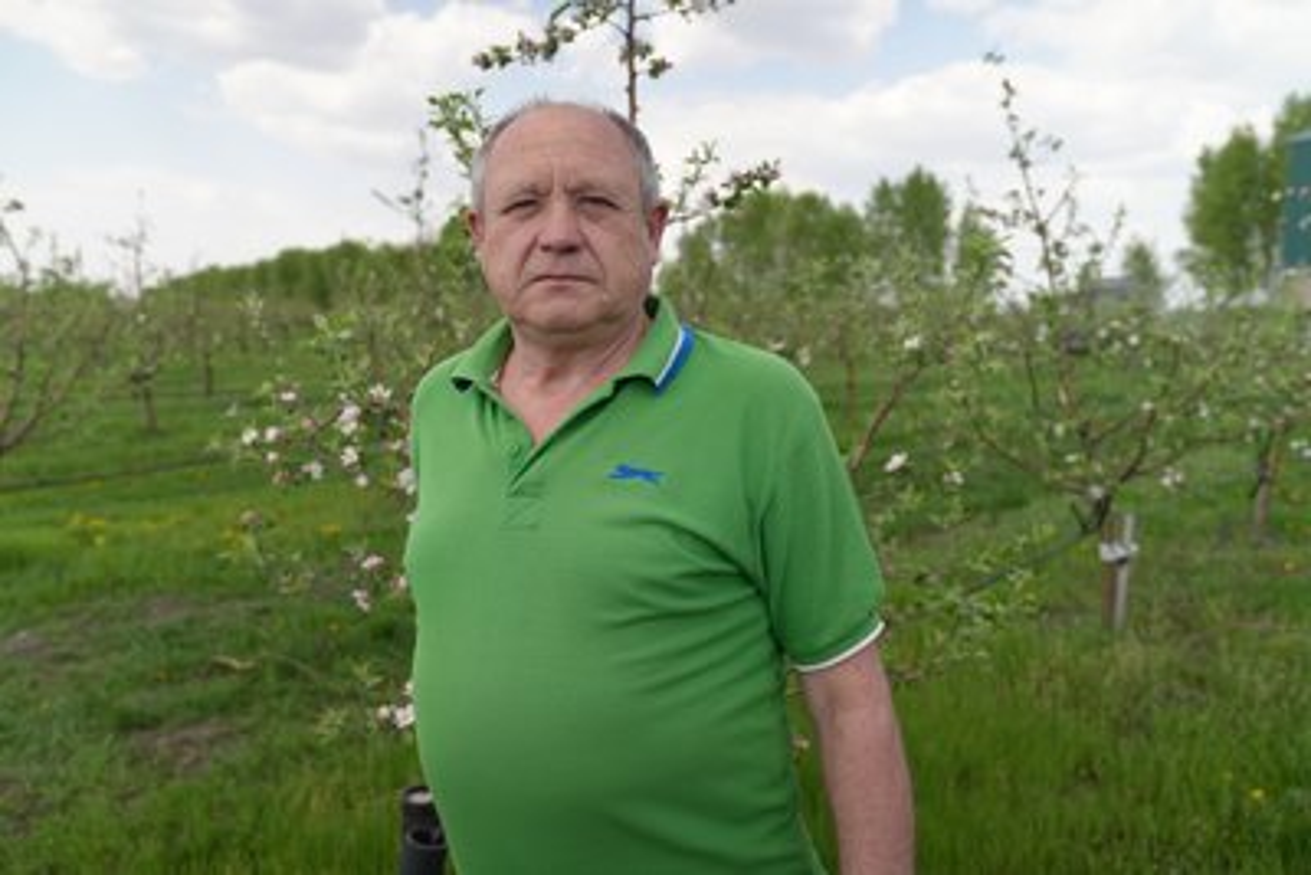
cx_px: 656
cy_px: 438
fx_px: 1056
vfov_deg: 45.0
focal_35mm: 29
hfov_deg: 63.6
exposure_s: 1/160
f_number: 4
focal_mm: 29
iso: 800
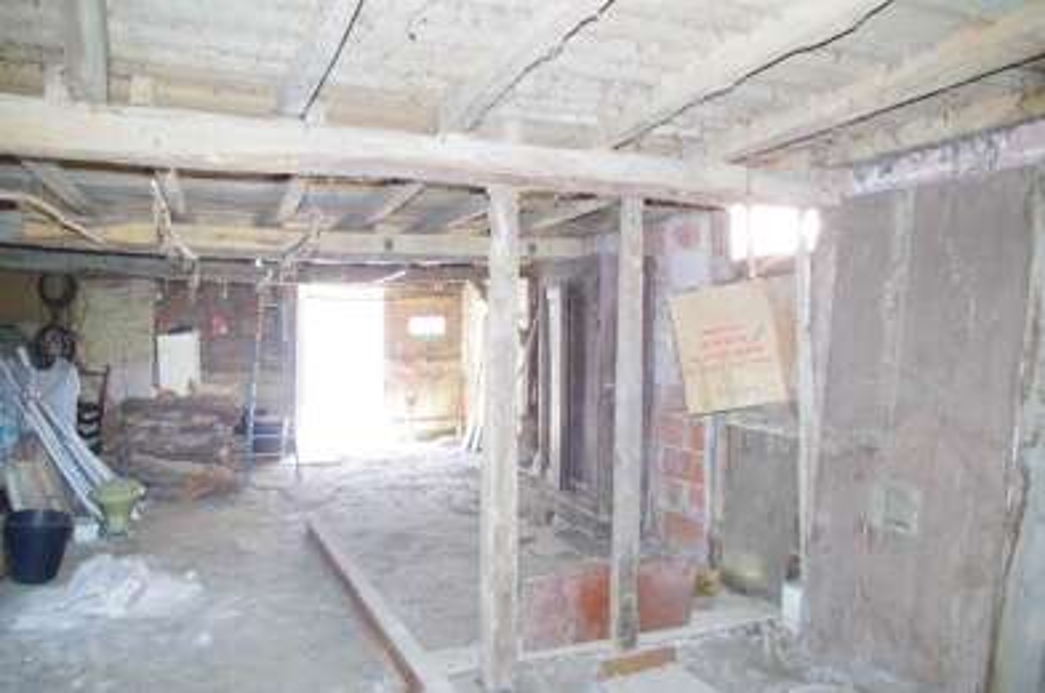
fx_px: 782
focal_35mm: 27
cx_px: 522
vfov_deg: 47.8
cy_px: 346
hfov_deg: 67.5
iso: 3200
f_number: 3.5
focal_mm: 18
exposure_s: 1/80
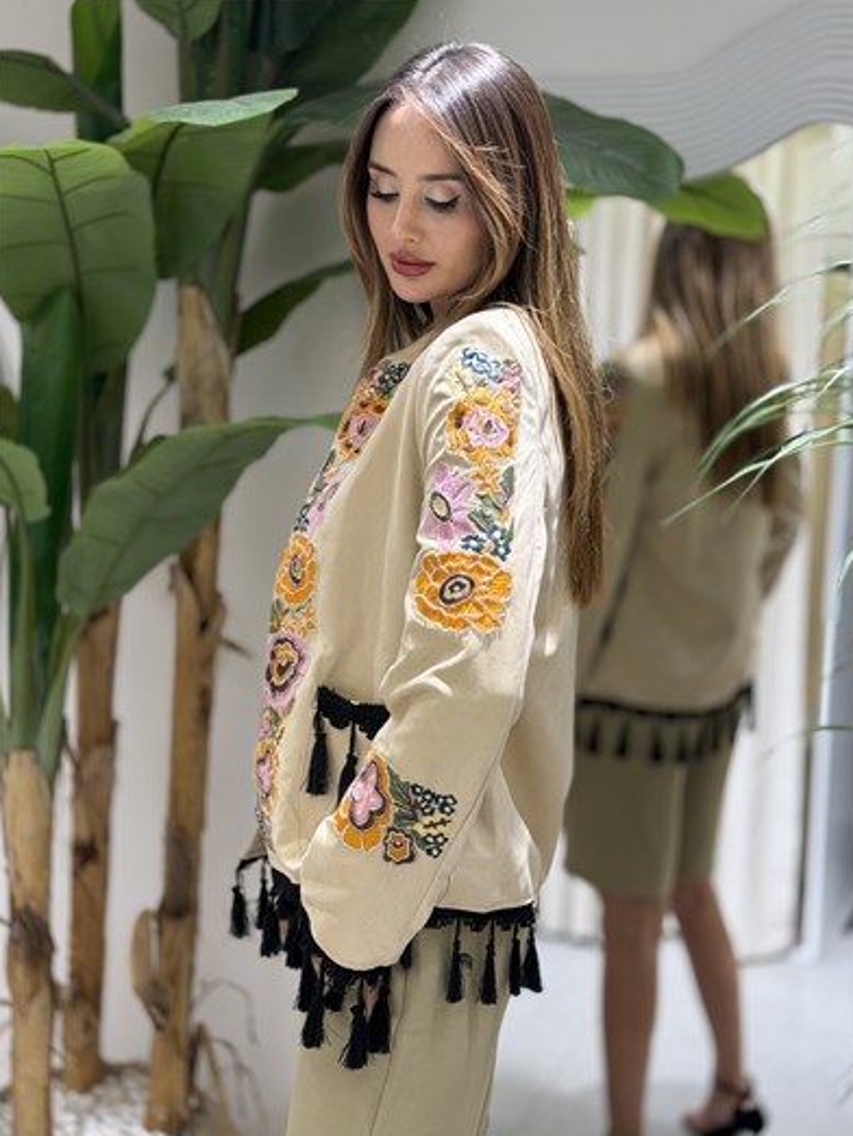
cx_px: 429
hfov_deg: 29.7
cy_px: 571
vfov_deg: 38.9
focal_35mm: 49
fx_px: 1609
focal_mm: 6.76
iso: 100
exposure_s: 1/166
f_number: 1.78
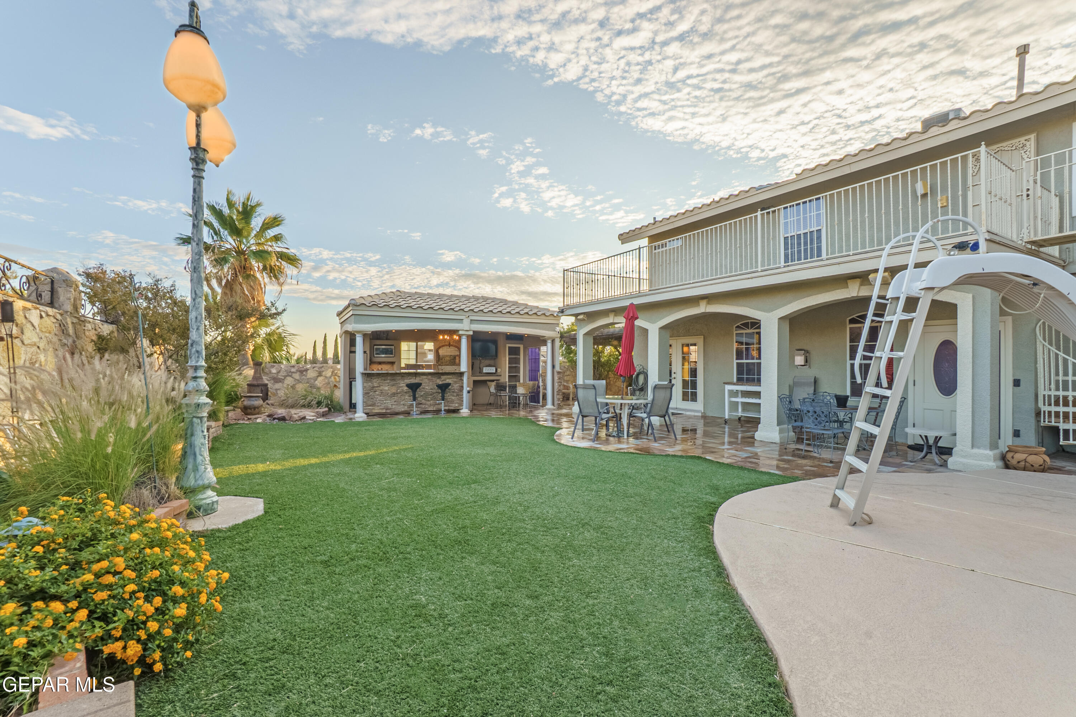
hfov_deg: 100.4
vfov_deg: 77.3
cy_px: 358
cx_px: 538
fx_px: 448
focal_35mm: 15
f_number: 13
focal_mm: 10
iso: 320
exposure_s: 1/400
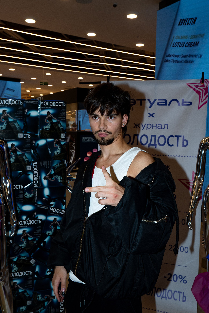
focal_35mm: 38
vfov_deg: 51.3
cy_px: 156
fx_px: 327
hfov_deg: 35.5
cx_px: 104
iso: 250
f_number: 5.6
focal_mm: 25
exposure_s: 1/160
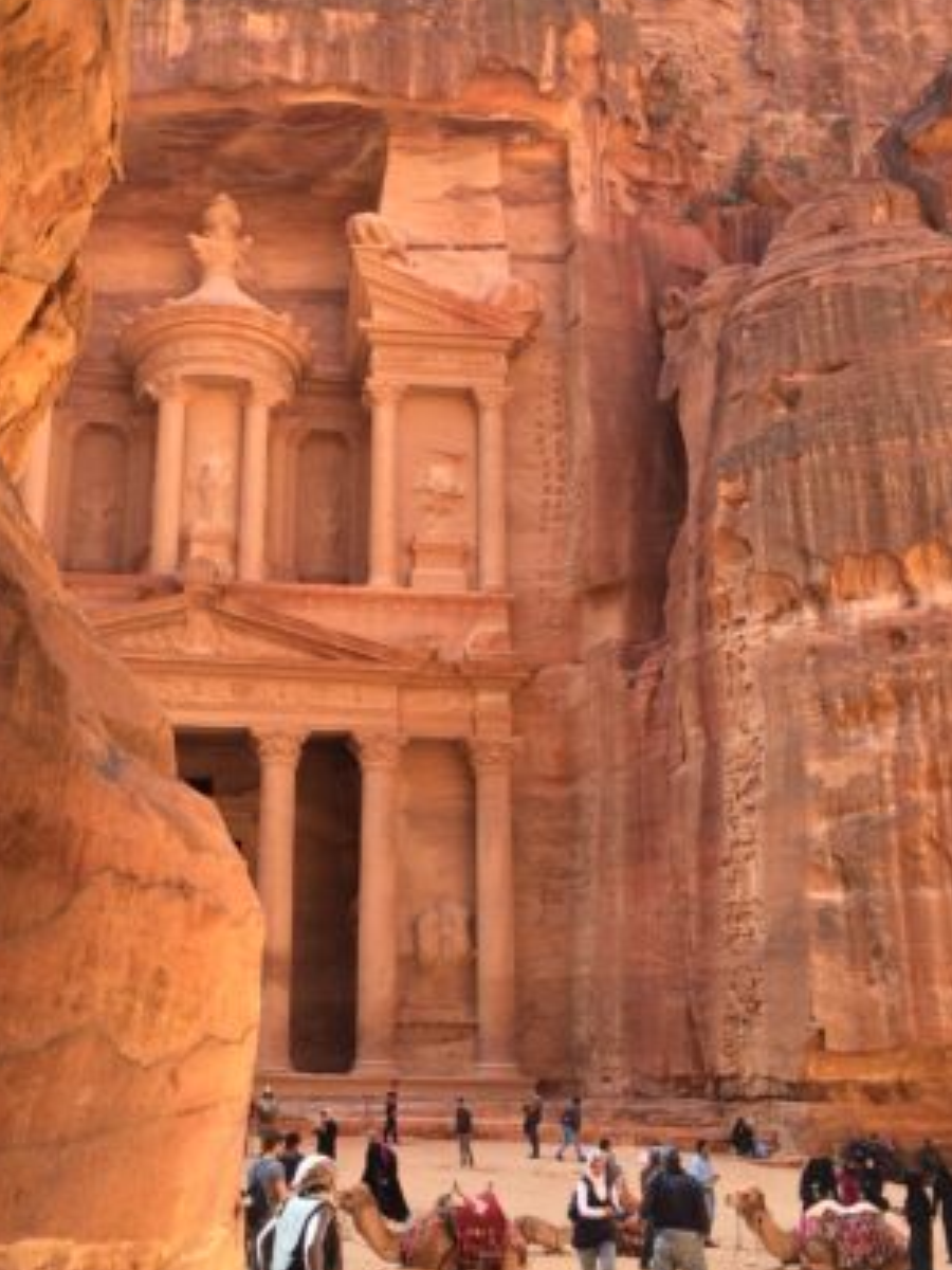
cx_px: 336
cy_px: 694
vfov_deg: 46.7
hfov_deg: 35.7
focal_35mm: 40
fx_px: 1467
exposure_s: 1/213
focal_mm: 4.12
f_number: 2.2
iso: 32
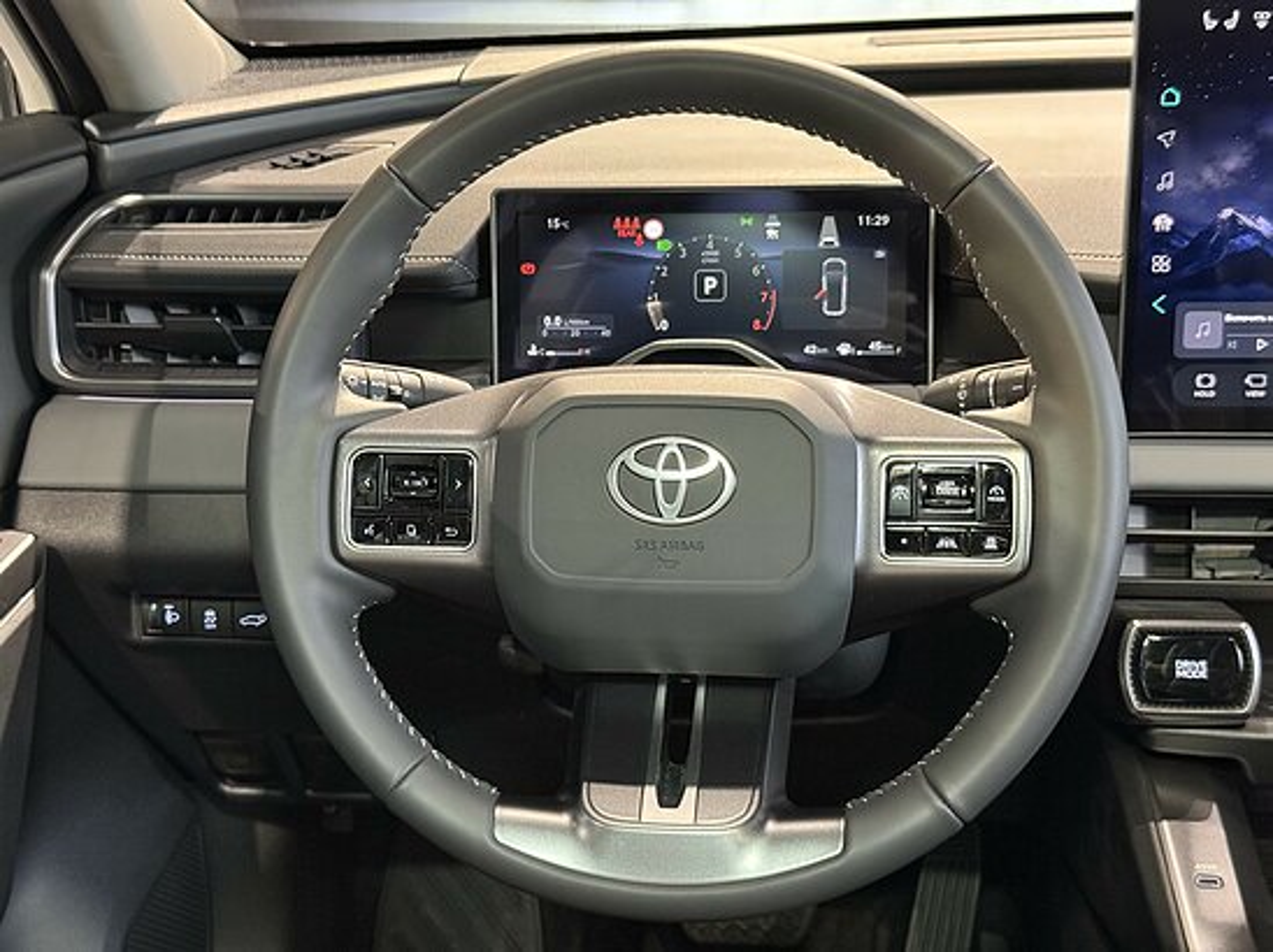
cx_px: 636
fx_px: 1764
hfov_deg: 39.7
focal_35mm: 48
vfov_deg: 30.2
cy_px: 476
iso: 500
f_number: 1.78
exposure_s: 1/32
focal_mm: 6.76
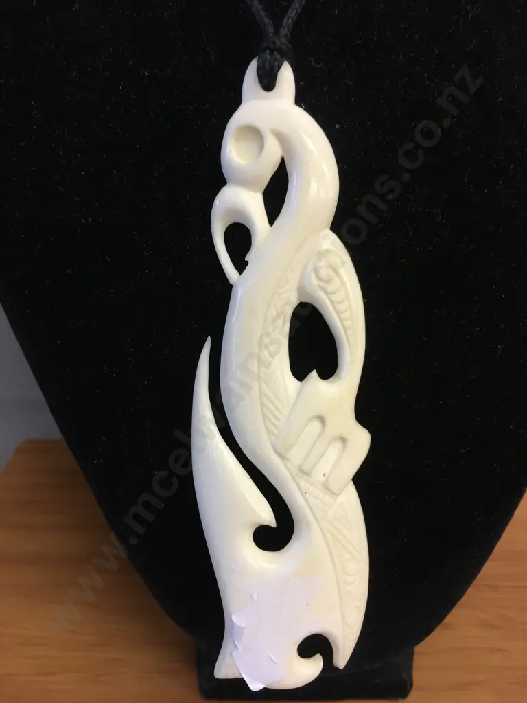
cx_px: 264
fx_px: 589
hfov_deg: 48.2
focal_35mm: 29
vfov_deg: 61.7
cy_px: 352
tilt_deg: -28.8
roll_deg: +0.9
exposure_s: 1/17
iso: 40
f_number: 2.2
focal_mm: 4.15
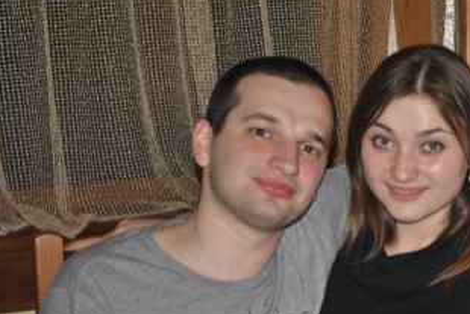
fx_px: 1580
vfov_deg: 11.3
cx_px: 388
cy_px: 223
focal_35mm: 121
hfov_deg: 16.8
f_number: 5.3
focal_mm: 48
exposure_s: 1/60
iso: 200
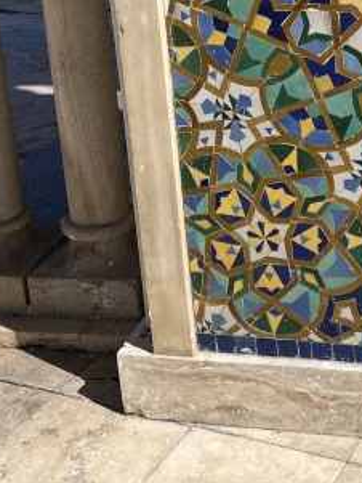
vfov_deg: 26.9
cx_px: 378
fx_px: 961
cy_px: 24
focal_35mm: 69
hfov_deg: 20.5
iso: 50
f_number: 1.6
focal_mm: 5.1
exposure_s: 1/5319
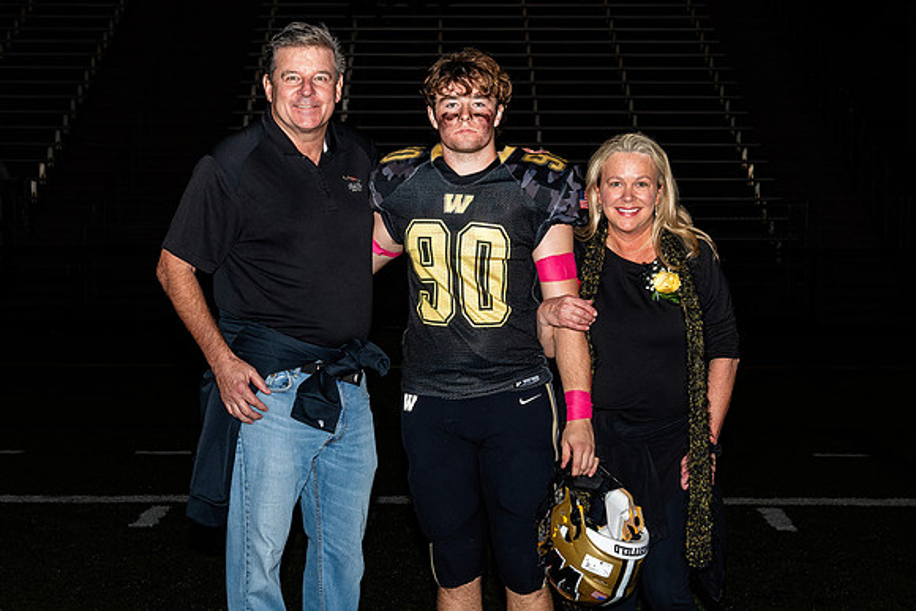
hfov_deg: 25.5
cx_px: 431
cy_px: 323
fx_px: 2021
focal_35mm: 79
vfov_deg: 17.2
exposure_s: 1/200
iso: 320
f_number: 5
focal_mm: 40
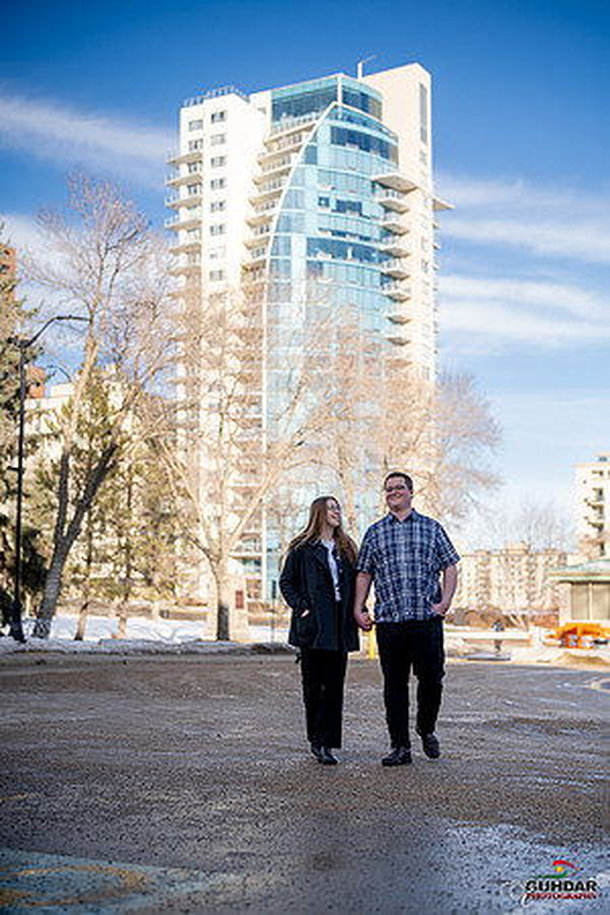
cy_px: 458
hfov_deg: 27.0
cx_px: 305
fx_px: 1271
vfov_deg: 39.6
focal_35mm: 50
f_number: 1.8
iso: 200
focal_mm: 50
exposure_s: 1/6400
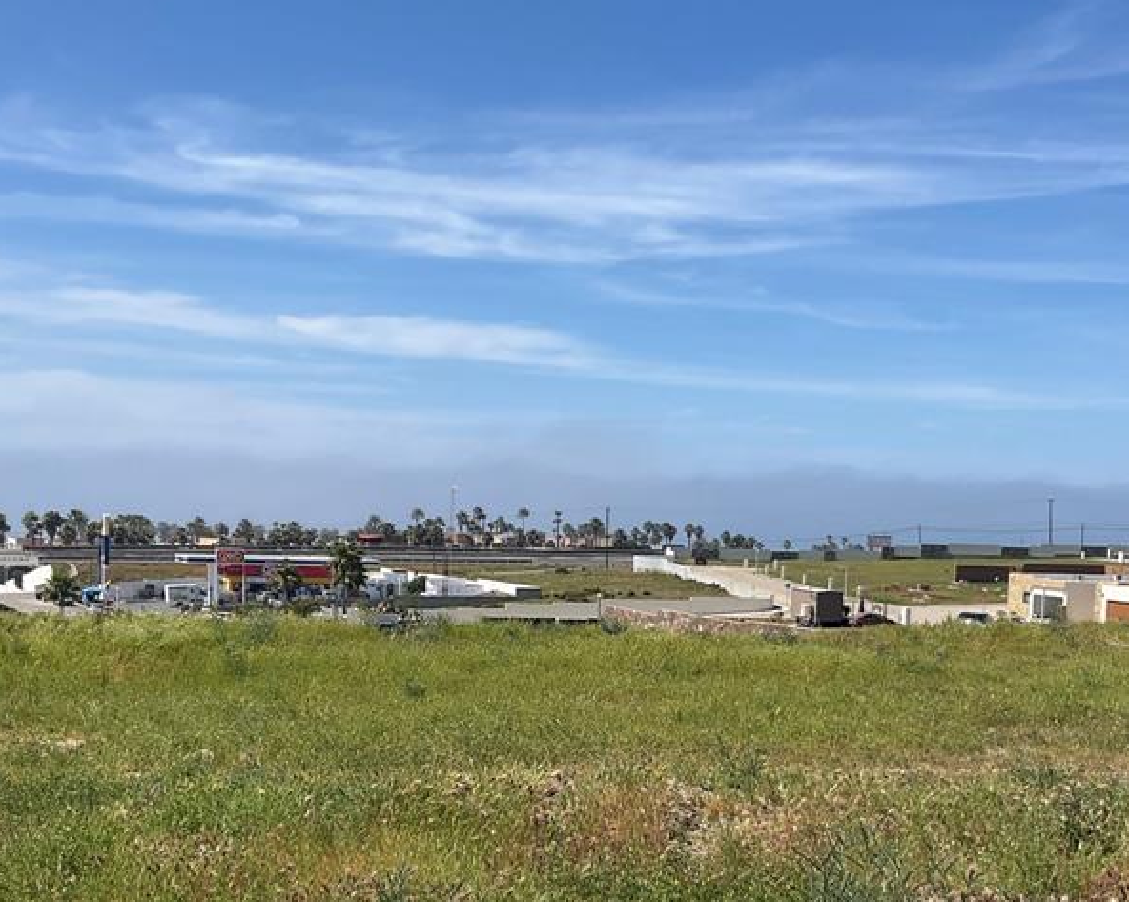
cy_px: 671
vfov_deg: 30.3
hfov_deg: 38.0
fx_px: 1636
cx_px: 662
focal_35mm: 49
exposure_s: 1/2538
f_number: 1.8
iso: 25
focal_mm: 3
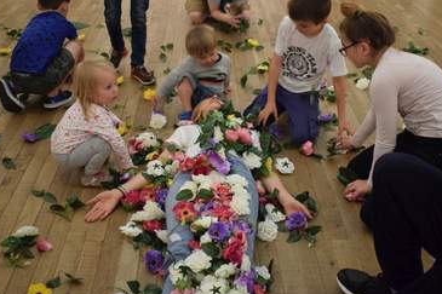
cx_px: 242
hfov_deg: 42.2
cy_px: 129
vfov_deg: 28.8
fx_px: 572
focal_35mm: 47
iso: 4000
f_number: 4
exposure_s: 1/60
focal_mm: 27
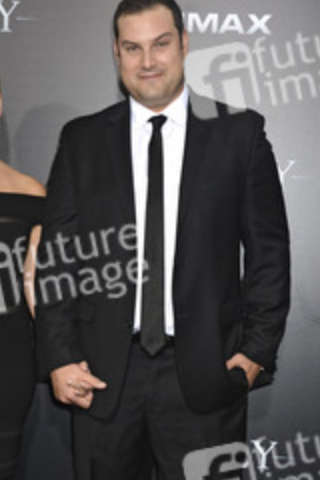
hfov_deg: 17.0
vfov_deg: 25.0
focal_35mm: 80
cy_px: 372
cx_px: 105
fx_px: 1067
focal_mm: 48
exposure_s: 1/250
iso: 640
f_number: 6.3
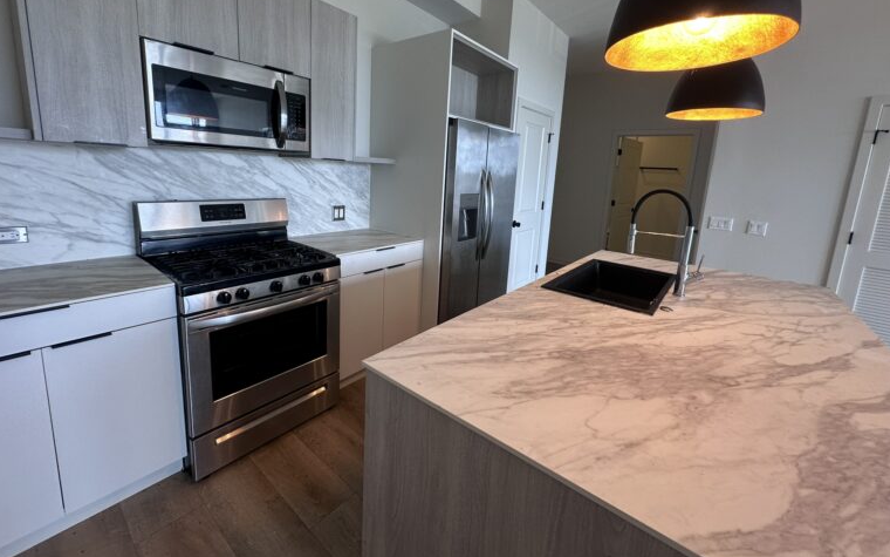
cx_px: 443
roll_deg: -2.9
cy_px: 231
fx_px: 364
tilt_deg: -8.8
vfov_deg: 74.2
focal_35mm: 15
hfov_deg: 101.5
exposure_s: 1/120
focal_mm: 2.22
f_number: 2.2
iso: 125
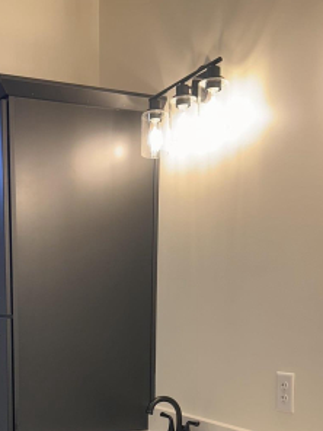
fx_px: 672
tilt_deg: -6.7
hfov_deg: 26.6
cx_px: 76
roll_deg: -1.2
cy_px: 394
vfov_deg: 33.5
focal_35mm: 54
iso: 100
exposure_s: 1/120
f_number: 1.78
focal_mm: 6.86
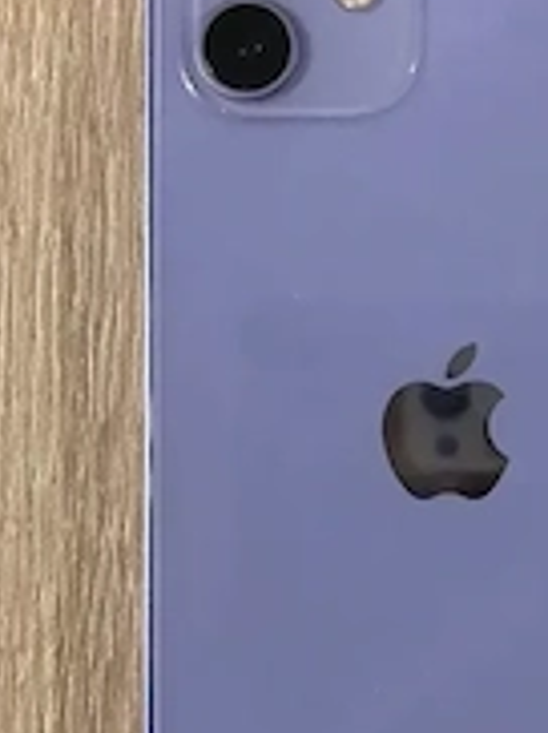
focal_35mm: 55
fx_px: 1164
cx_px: 492
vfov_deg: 34.9
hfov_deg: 25.7
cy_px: 419
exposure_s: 1/50
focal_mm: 5.1
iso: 200
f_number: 1.6
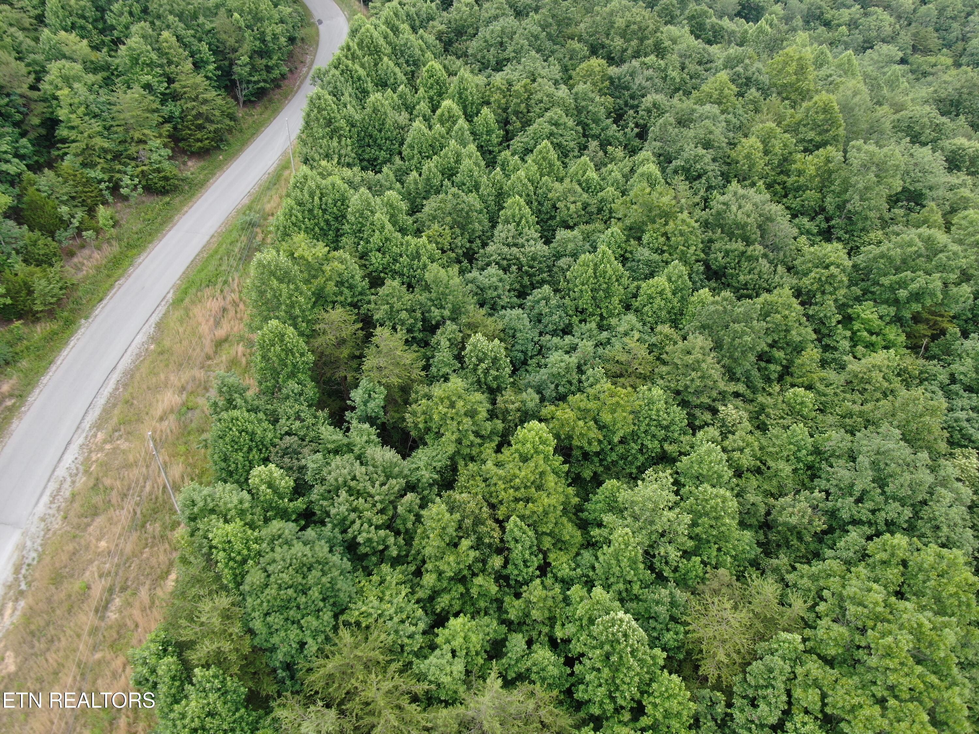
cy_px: 367
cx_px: 490
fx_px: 679
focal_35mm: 24
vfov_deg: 56.8
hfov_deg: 71.6
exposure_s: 1/160
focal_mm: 4.39
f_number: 2.8
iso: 100
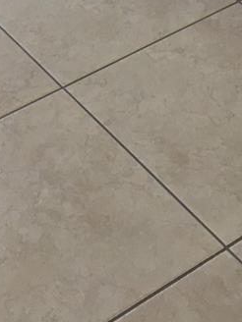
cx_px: 24
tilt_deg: -27.2
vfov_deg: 17.0
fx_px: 988
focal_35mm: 106
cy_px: -141
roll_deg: +3.6
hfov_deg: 13.8
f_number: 2.2
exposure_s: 1/30
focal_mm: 4.15
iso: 64
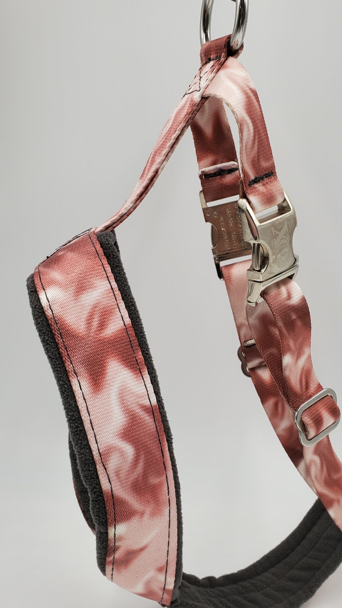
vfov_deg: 56.6
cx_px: 228
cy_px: 308
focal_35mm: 35
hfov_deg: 33.4
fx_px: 564
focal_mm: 4.3
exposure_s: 1/130
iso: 50
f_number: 2.4
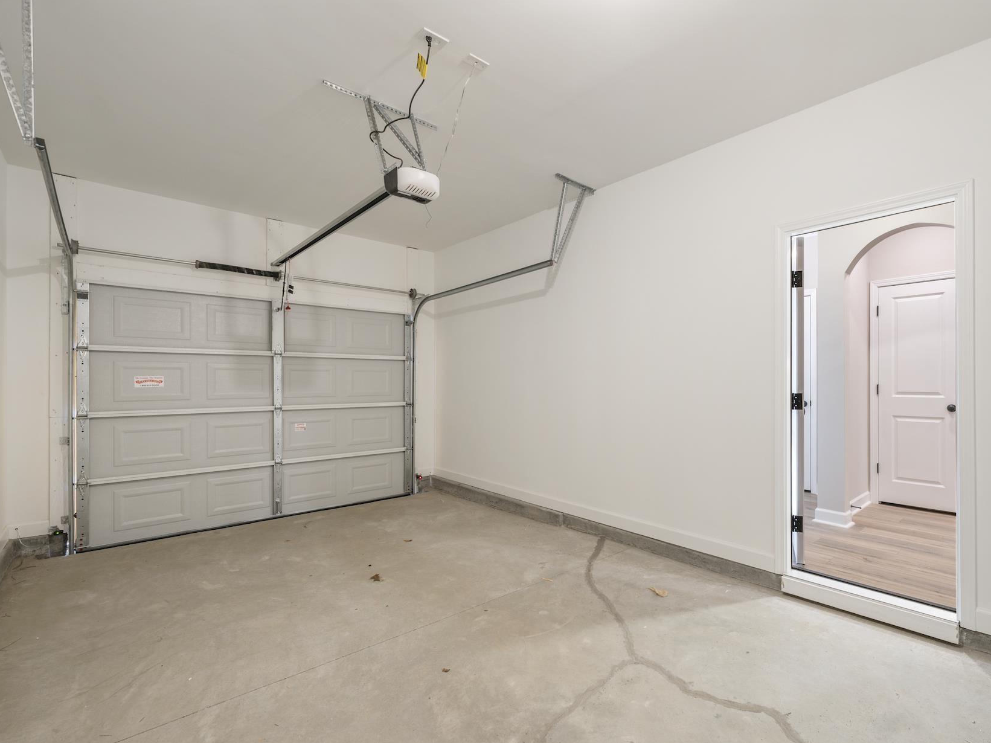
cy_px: 381
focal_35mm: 16
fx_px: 458
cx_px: 567
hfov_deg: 93.9
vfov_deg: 78.1
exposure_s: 1
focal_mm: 14
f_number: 5.6
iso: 400
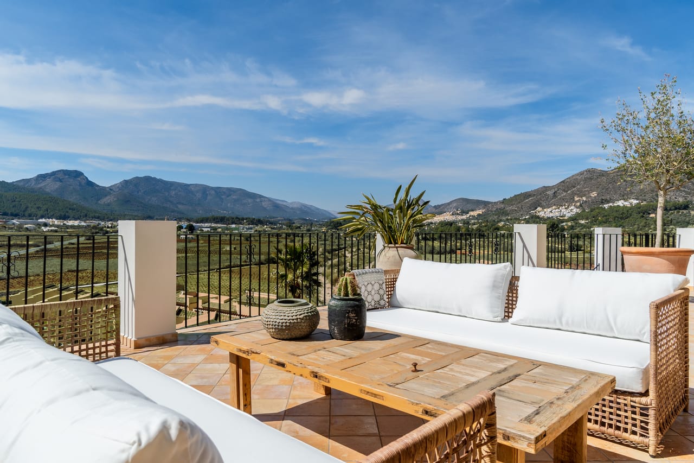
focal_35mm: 22
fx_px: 434
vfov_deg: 56.1
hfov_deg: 77.3
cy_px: 232
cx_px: 347
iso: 125
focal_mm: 15
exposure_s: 1/640
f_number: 8
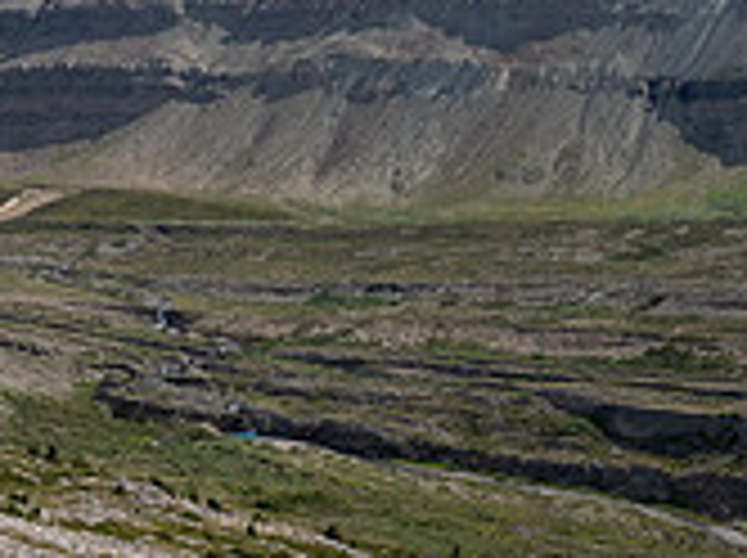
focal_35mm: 84
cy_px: 304
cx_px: -158
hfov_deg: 21.6
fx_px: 1810
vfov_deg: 17.5
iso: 200
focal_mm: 12
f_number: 8
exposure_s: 1/250
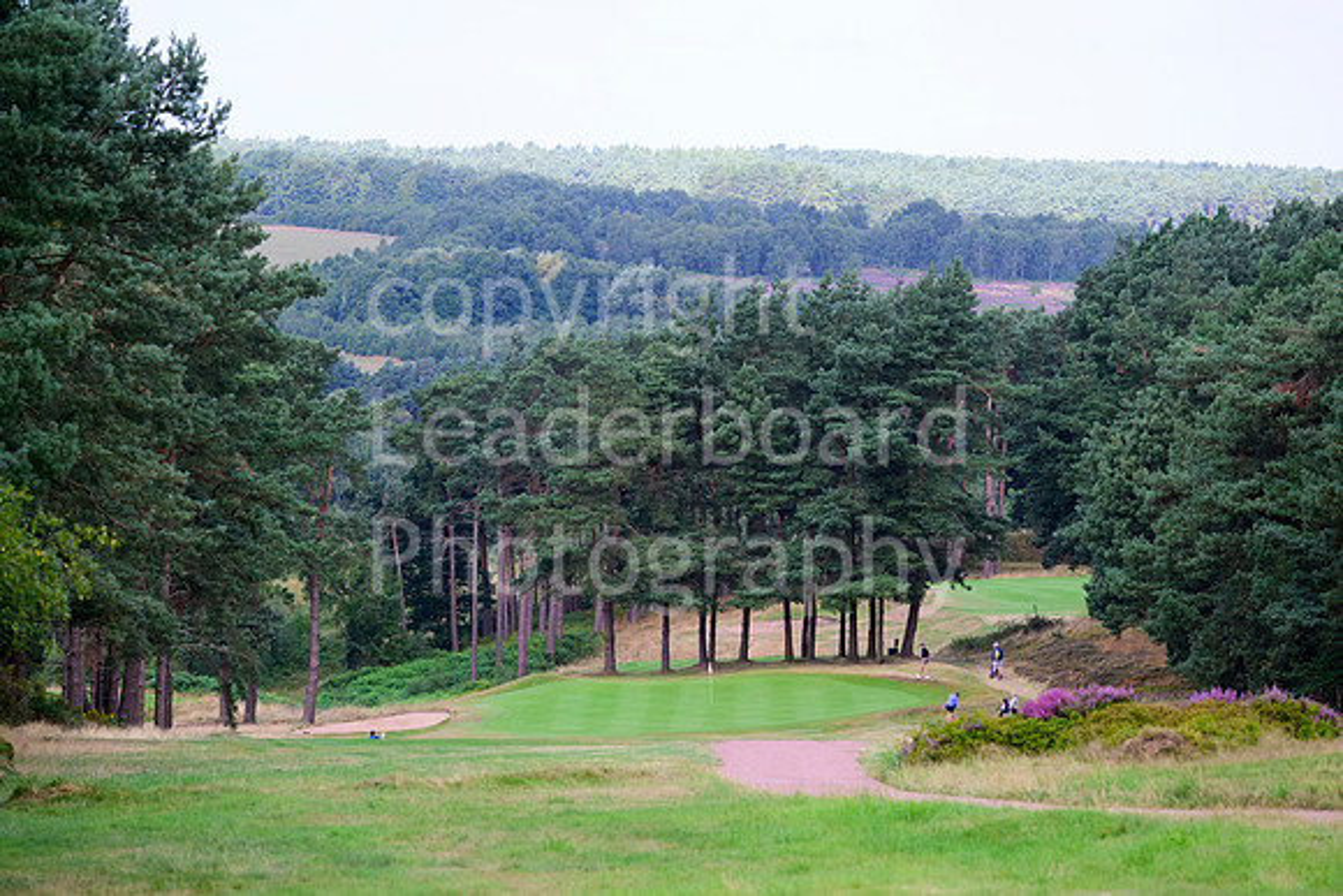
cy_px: 448
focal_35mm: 200
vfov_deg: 6.9
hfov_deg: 10.3
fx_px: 7463
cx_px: 672
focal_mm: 200
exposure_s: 1/1600
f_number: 5.6
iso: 1000
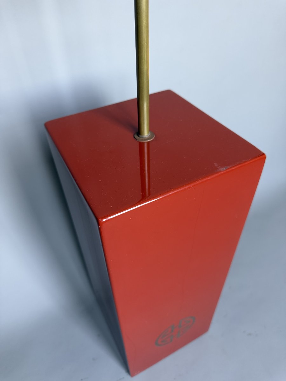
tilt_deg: -43.4
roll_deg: +0.8
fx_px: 264
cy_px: 190
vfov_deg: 71.6
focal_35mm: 24
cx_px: 143
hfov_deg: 56.8
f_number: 1.78
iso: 160
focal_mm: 6.76
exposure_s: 1/50
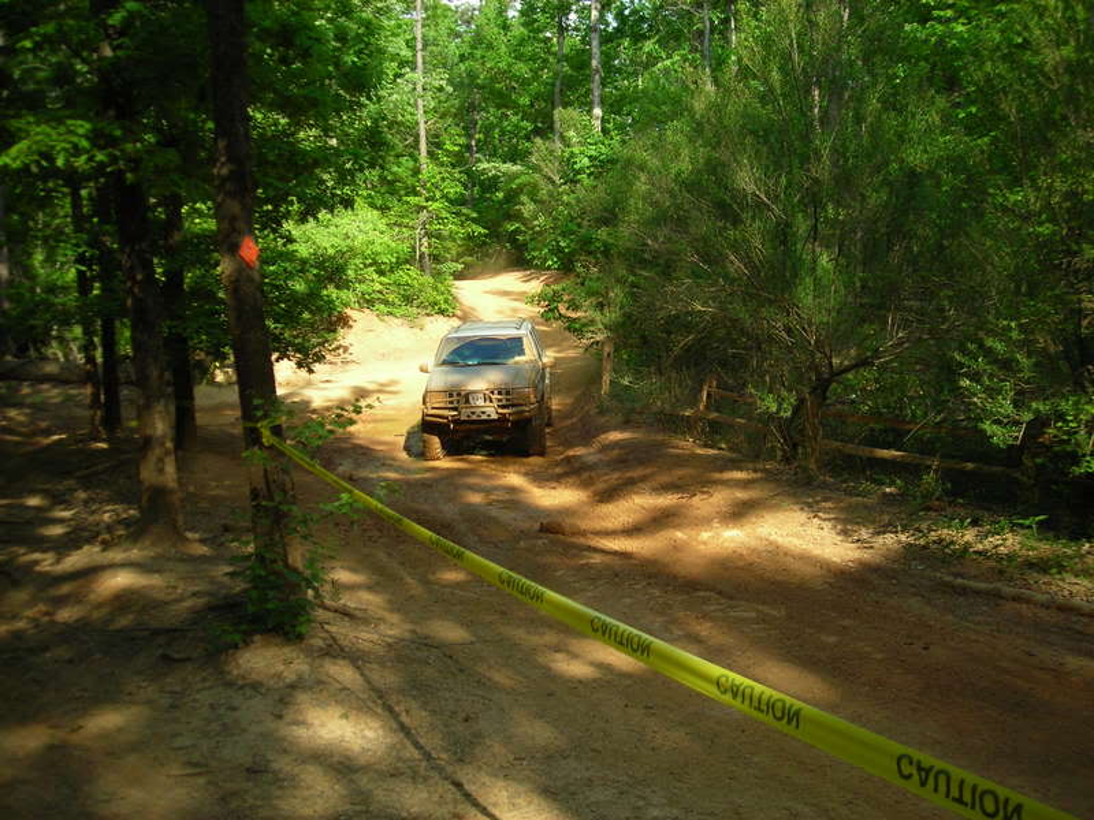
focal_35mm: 38
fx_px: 1201
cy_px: 410
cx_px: 547
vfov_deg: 37.7
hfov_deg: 49.0
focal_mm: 6.3
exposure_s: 1/364
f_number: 3.2
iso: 100
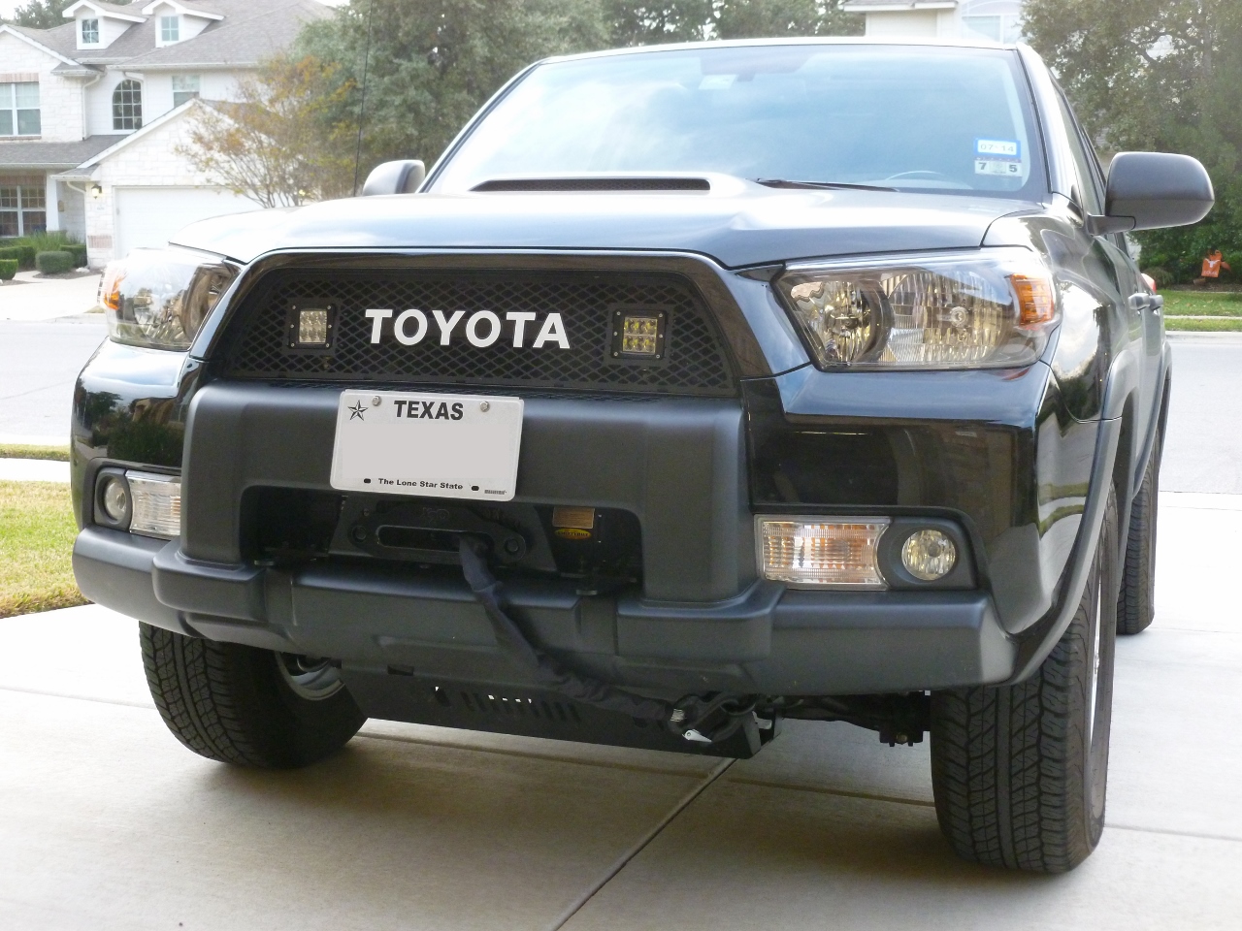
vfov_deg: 32.9
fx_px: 1579
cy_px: 466
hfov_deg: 42.9
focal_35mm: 44
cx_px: 621
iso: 400
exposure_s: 1/40
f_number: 3.8
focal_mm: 7.9
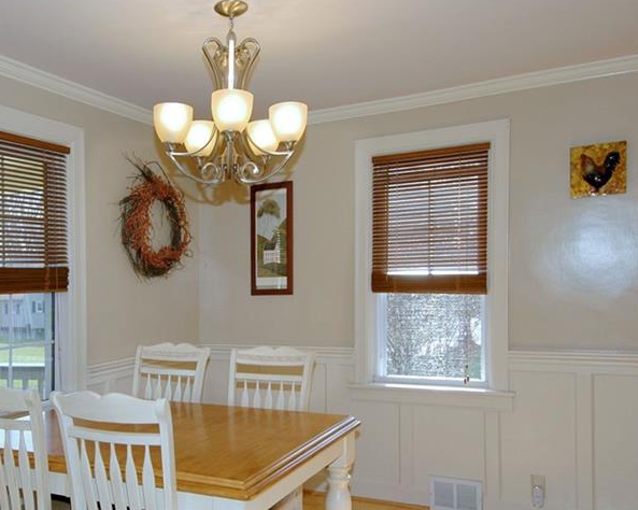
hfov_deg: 51.7
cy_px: 308
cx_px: 203
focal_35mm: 34
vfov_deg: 43.1
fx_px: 642
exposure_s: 1/125
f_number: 5.6
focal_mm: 14
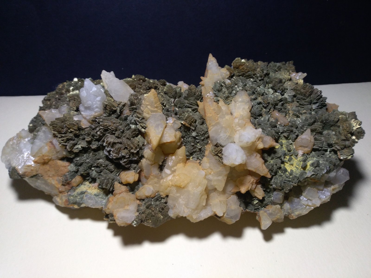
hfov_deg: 67.3
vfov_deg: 53.1
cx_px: 186
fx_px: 279
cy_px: 139
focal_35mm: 26
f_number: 2
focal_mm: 3.54
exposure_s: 1/30
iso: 229
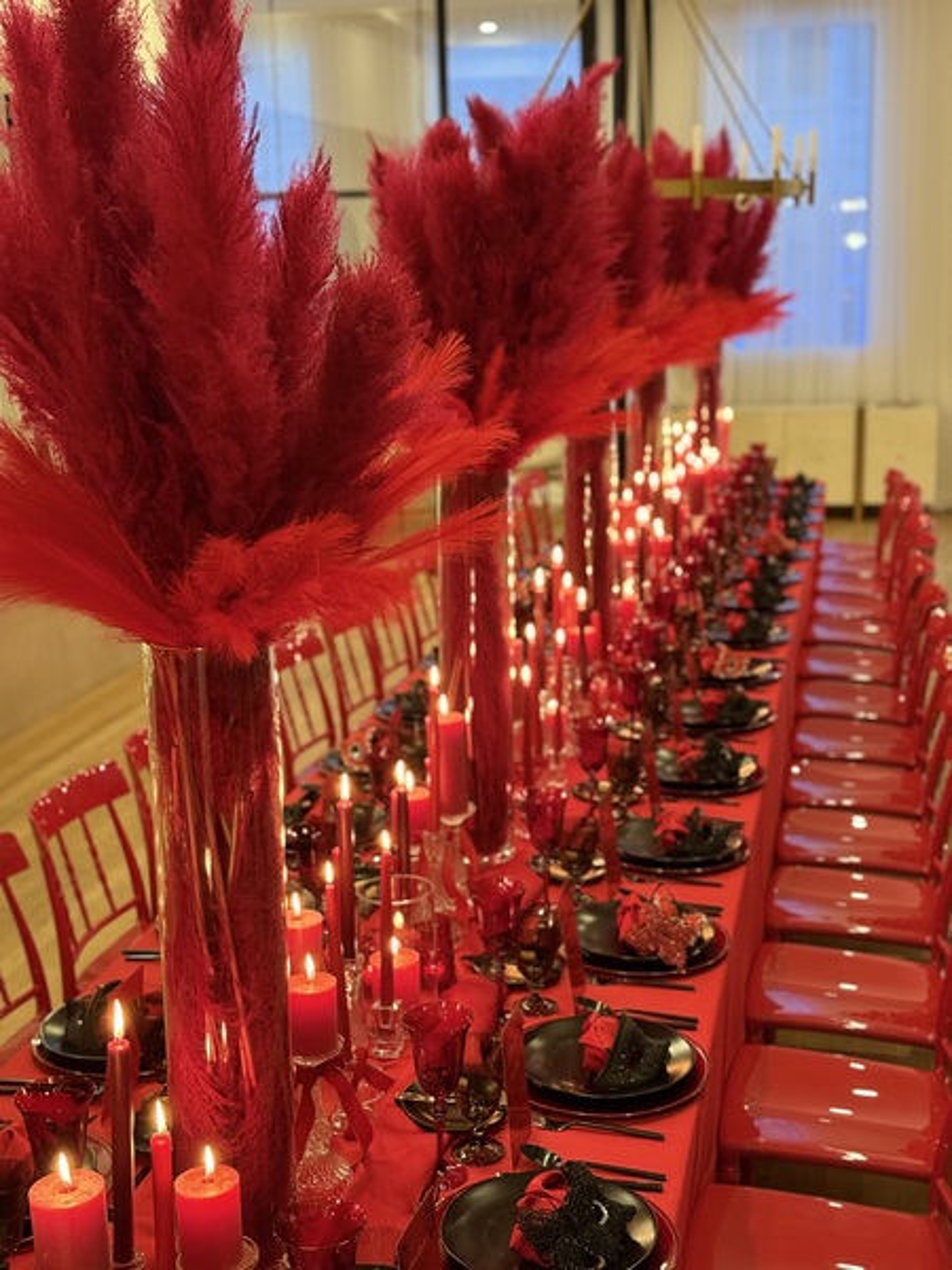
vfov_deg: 39.7
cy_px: 635
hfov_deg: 30.3
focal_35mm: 48
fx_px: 1760
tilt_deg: -11.8
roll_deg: +1.6
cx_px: 476
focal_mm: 6.76
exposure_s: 1/30
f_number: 1.78
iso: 500
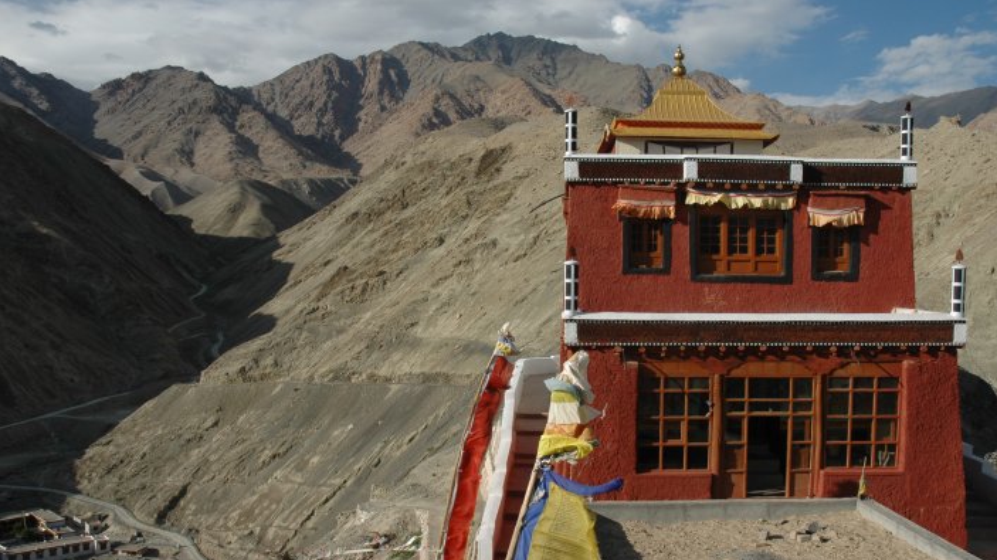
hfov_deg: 66.1
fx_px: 766
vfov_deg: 40.1
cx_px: 510
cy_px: 316
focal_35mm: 29
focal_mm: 18
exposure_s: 1/200
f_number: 14
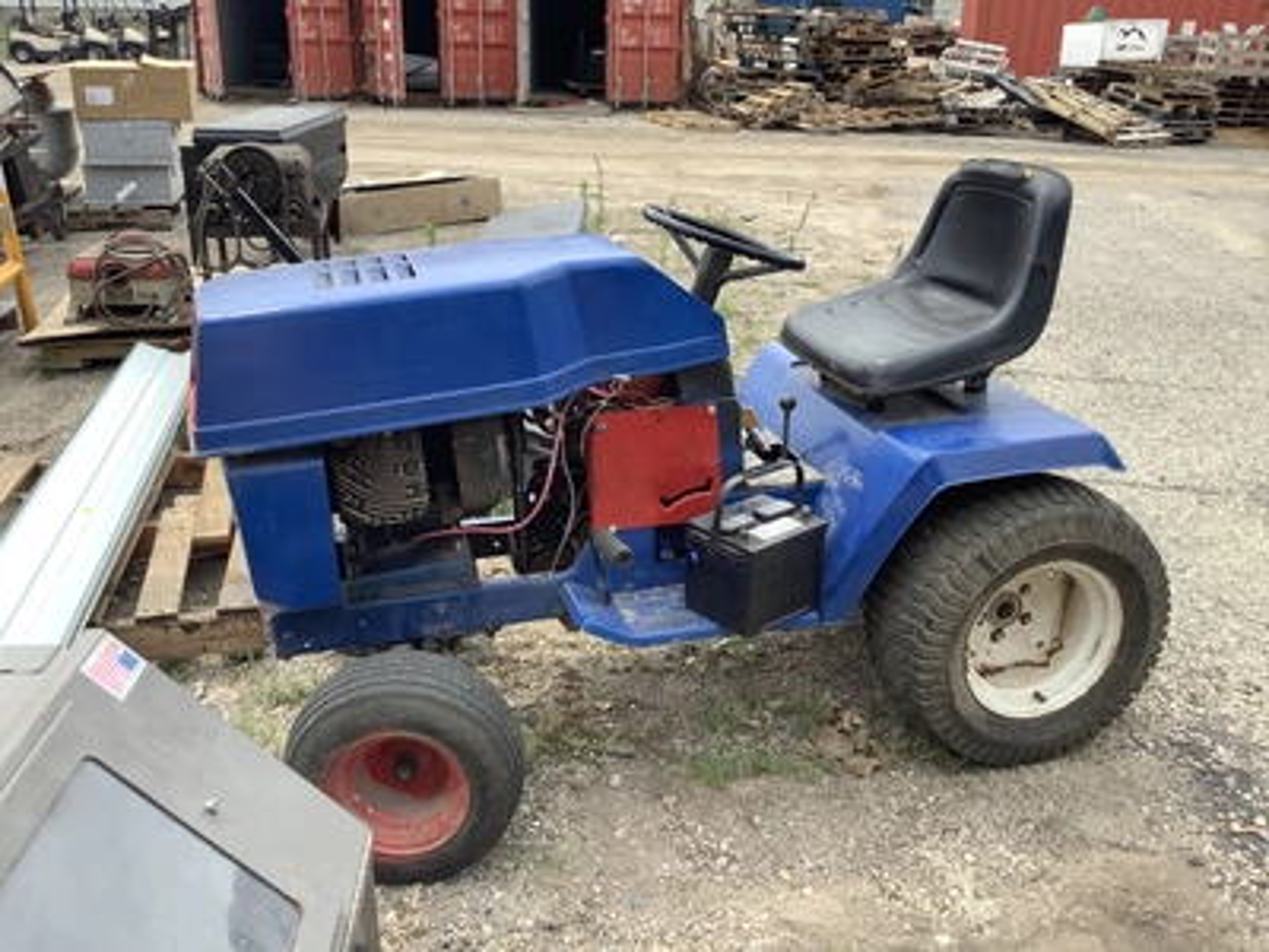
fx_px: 1136
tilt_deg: -23.5
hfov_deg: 58.4
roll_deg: -1.1
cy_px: 476
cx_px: 634
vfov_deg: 45.4
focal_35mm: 31
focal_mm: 3.3
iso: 25
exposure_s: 1/550
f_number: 2.4
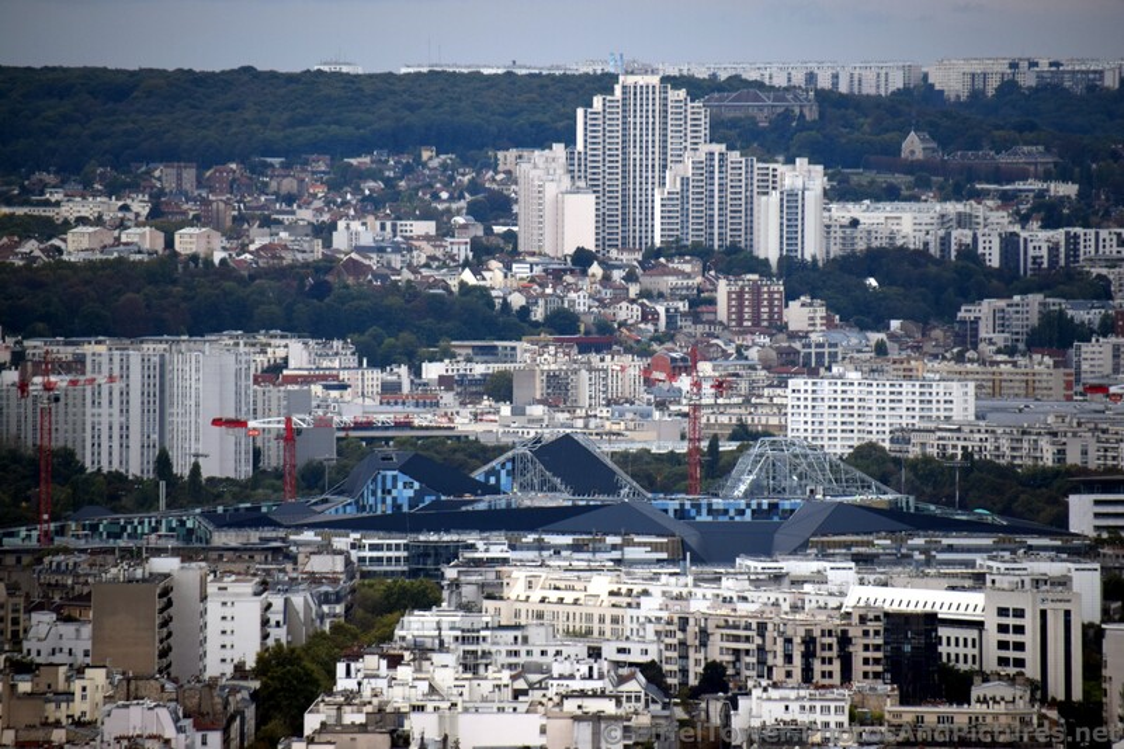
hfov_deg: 5.5
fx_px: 11705
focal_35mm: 375
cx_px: 562
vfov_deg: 3.7
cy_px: 374
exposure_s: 1/640
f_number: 6.3
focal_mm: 250
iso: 200
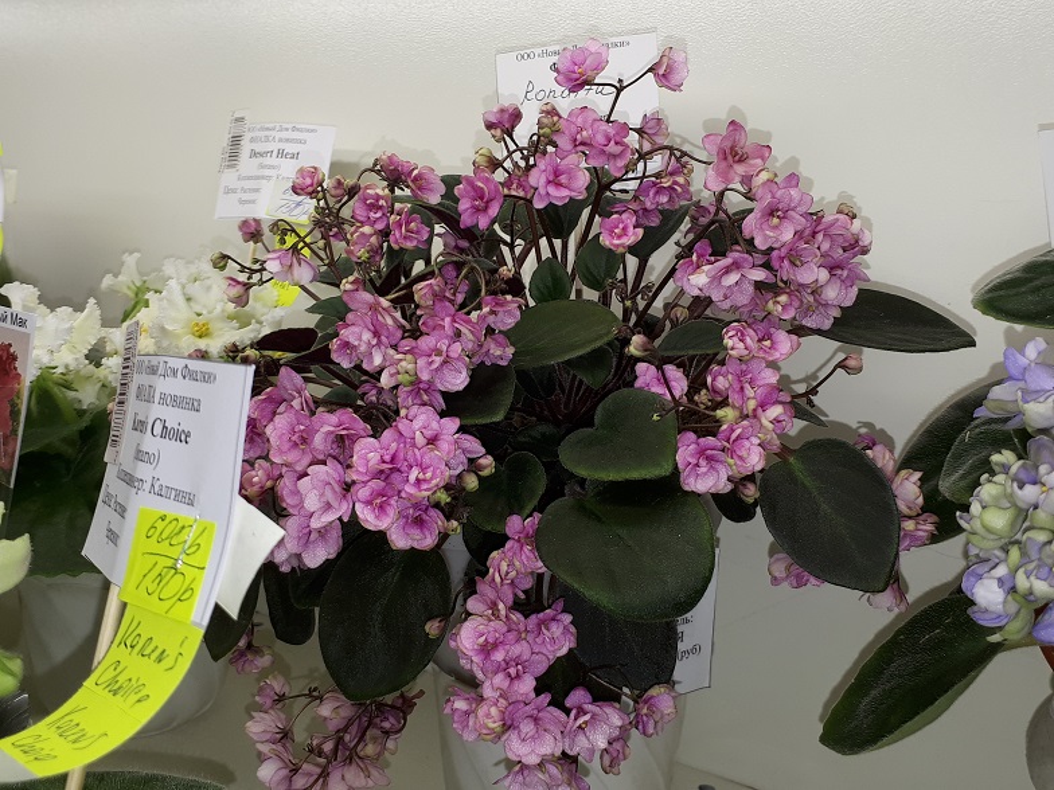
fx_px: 822
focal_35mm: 27
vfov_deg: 51.4
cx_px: 527
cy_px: 395
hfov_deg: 65.3
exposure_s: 1/147
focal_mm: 3.6
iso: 40
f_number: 1.9
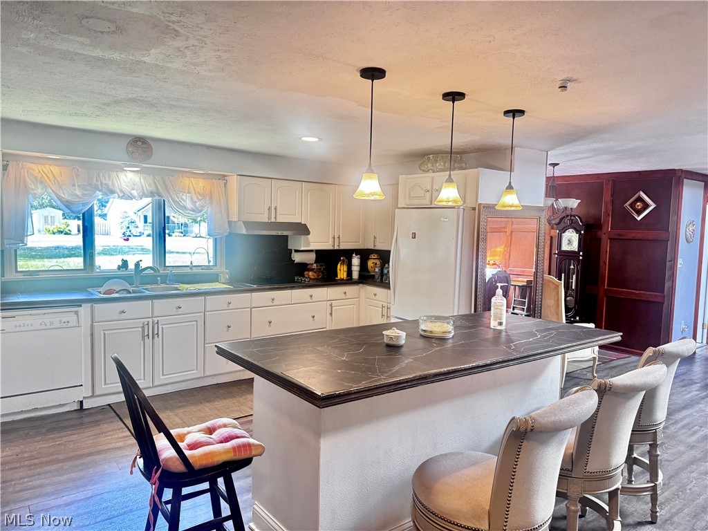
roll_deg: -1.2
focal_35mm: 24
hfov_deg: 71.6
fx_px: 491
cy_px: 266
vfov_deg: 56.8
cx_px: 354
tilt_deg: -4.6
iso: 250
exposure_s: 1/60
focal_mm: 6.76
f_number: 1.78
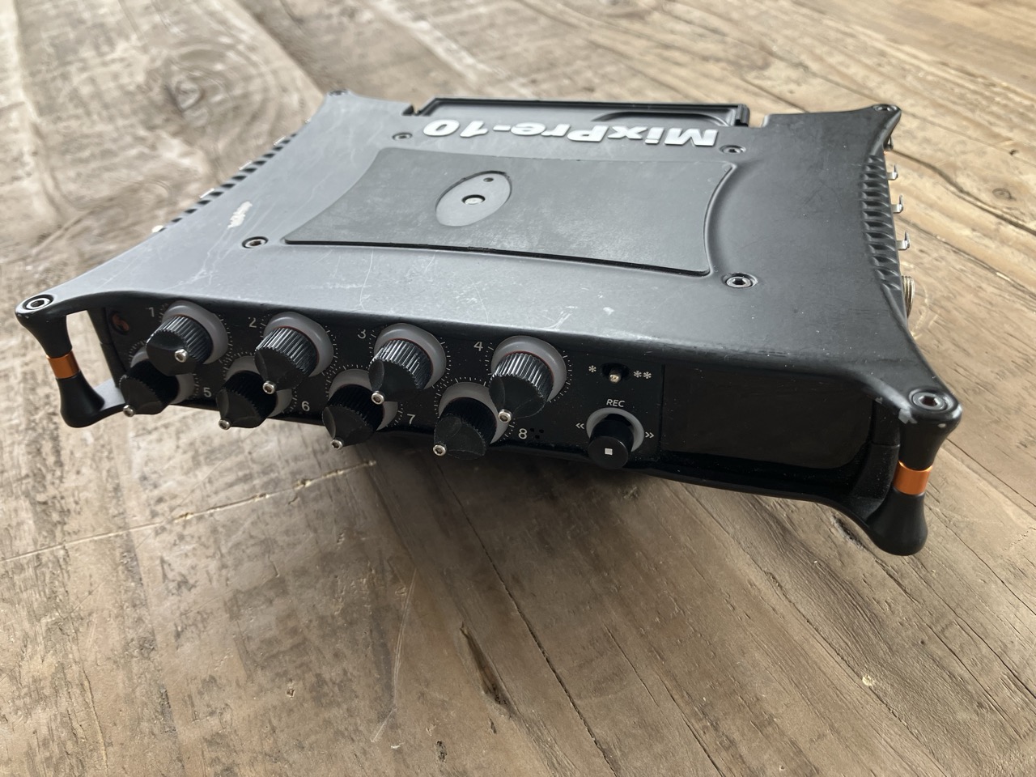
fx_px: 838
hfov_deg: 63.4
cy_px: 388
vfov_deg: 49.7
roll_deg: +7.5
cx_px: 518
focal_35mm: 28
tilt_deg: -43.0
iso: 64
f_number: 1.8
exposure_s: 1/100
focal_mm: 3.99
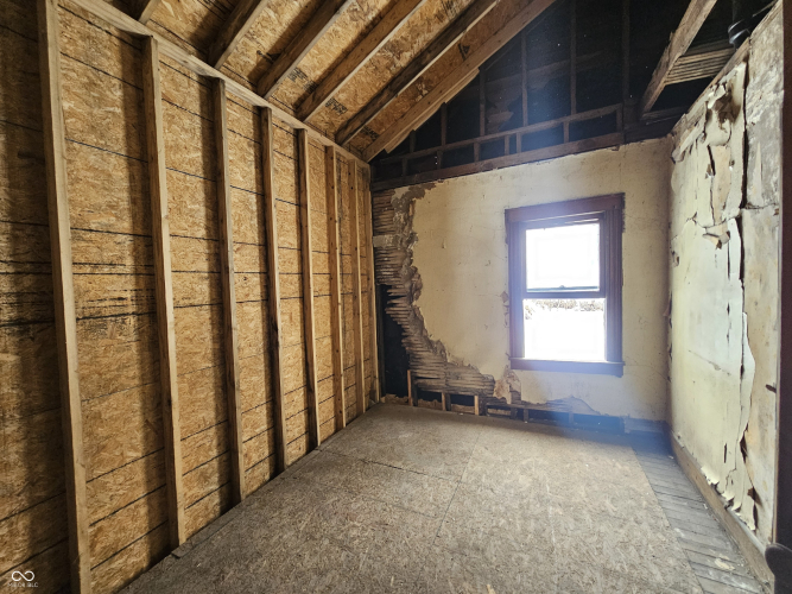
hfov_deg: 106.2
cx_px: 396
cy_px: 297
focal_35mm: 13
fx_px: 297
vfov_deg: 89.9
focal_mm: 2.2
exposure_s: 1/60
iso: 250
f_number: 2.2
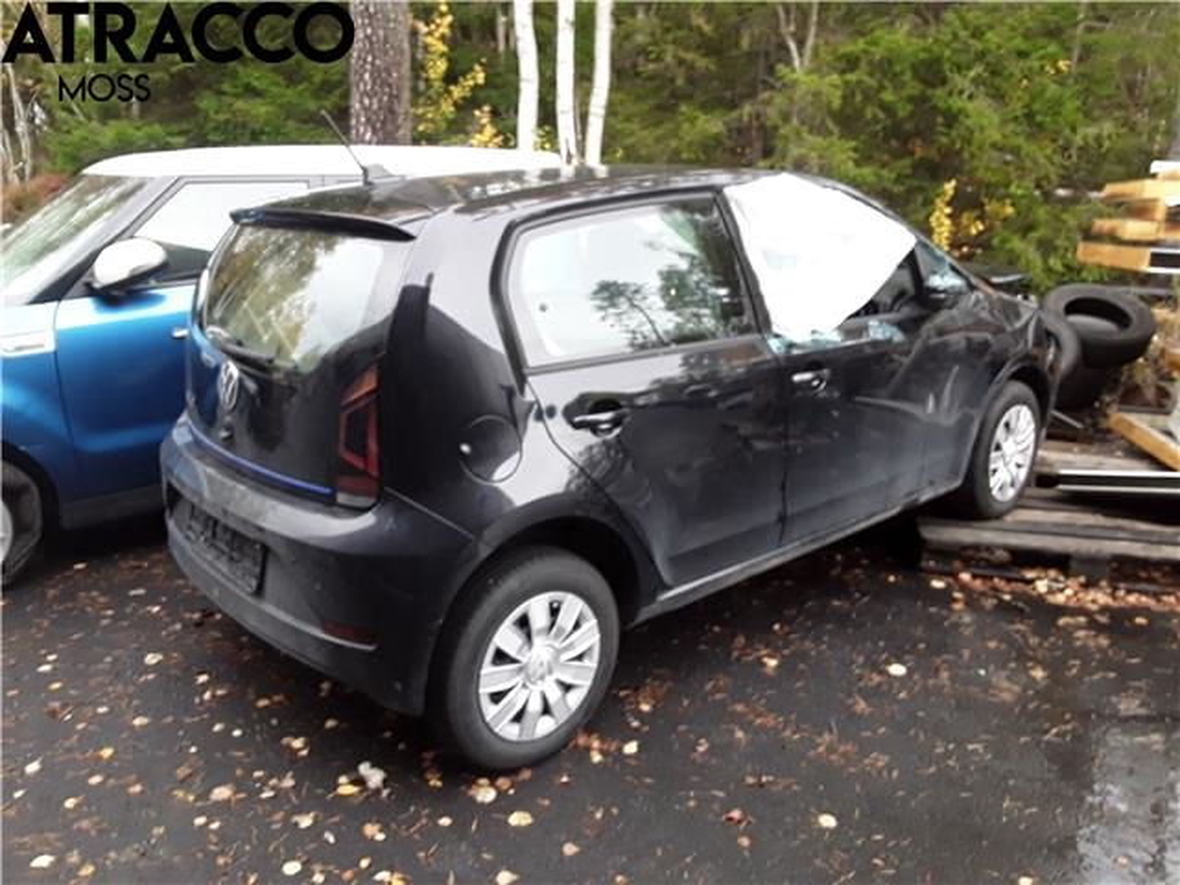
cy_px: 442
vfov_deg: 49.7
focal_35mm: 28
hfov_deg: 63.4
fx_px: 954
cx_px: 590
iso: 64
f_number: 1.9
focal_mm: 2.91
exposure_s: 1/100
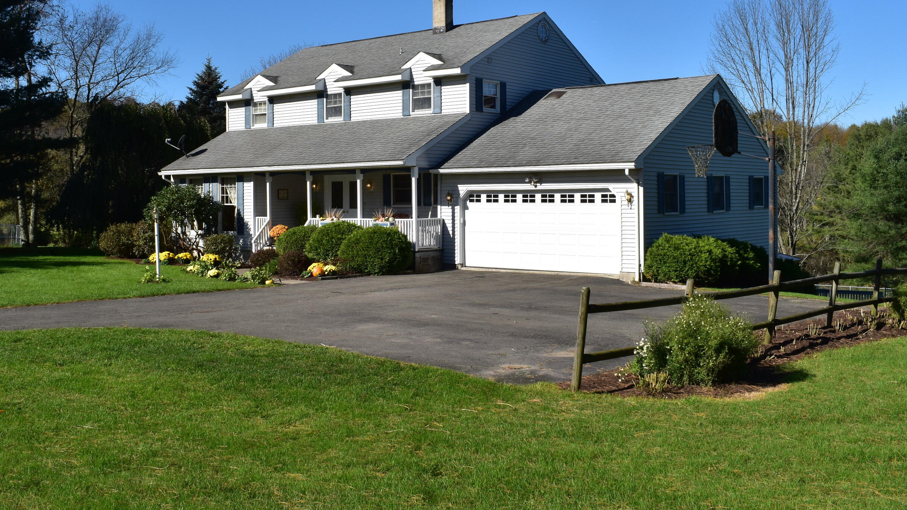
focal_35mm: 39
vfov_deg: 30.4
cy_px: 204
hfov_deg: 51.5
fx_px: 938
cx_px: 405
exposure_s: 1/500
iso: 320
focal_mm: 20
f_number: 11
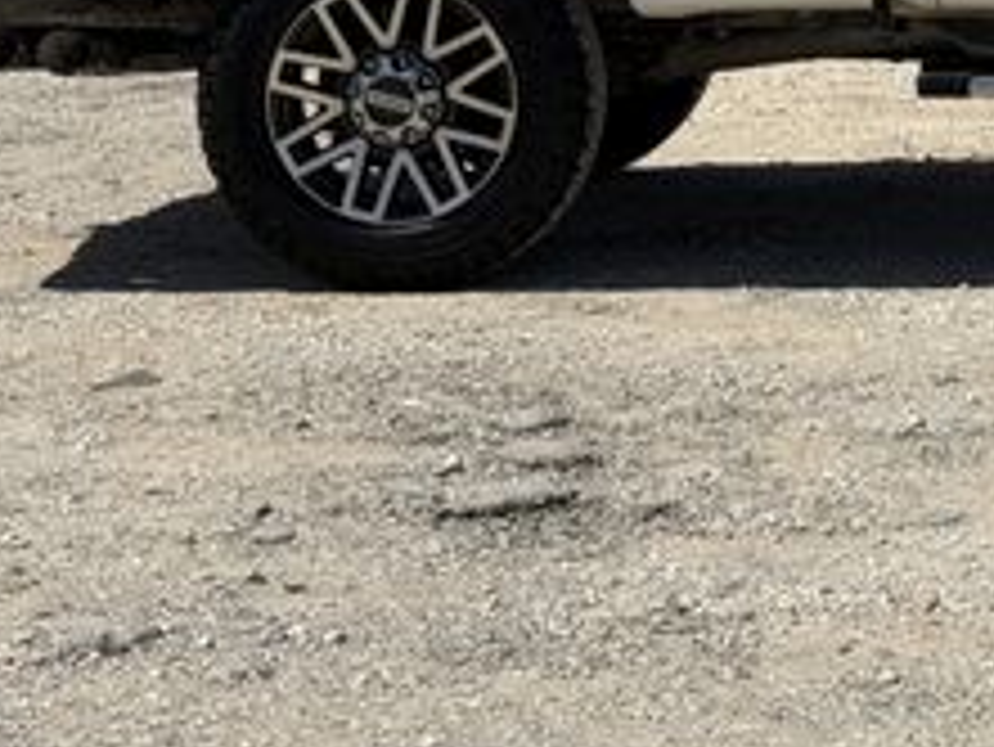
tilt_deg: -1.4
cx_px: 1223
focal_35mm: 139
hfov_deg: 13.7
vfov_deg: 10.5
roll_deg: +1.0
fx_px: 3994
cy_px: -212
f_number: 1.78
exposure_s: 1/7874
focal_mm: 6.76
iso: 64
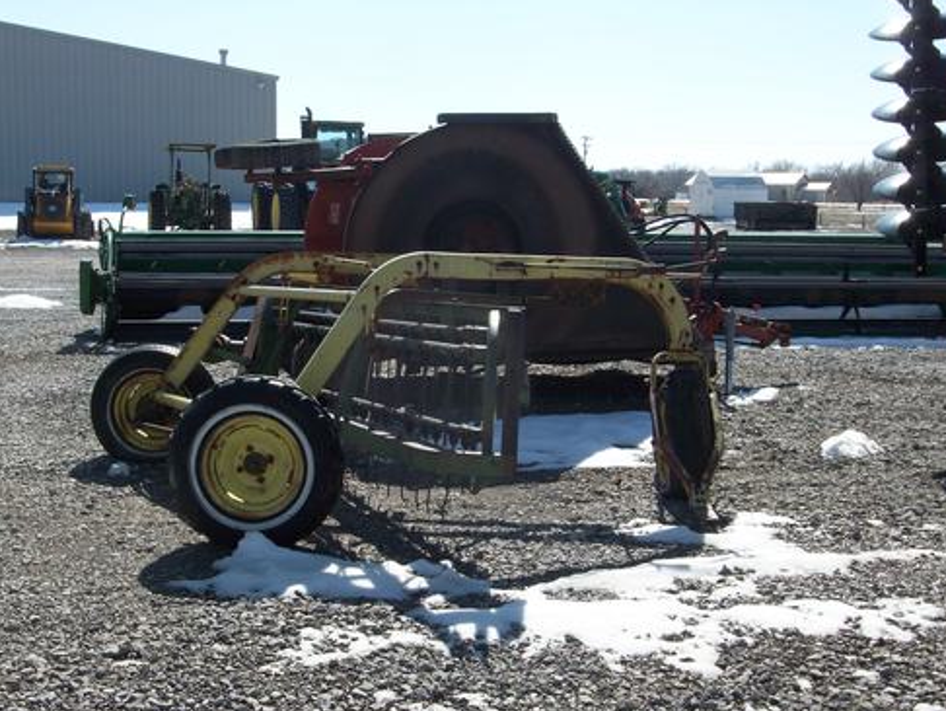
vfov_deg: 30.9
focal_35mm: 47
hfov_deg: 40.4
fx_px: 1285
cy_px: 380
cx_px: 434
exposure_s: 1/313
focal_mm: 7.1
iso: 64
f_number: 6.3
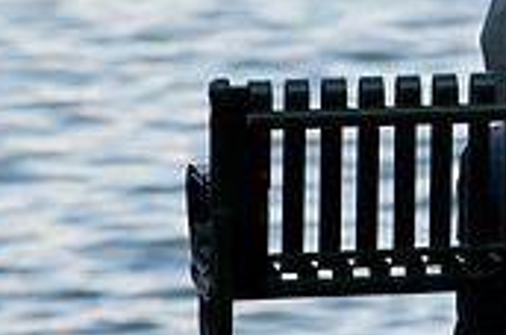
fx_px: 9470
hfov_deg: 3.1
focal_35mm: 675
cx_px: 768
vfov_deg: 2.0
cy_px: 65
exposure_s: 1/320
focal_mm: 200
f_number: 5
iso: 250
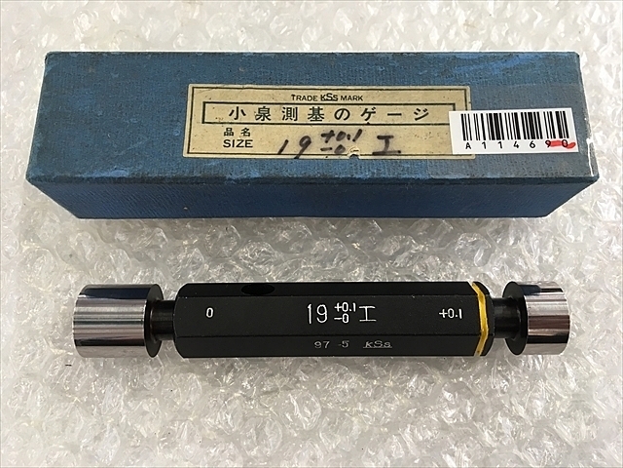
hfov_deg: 61.7
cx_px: 312
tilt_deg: -73.4
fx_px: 522
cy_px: 234
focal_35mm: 29
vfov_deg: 48.2
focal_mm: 4.15
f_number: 2.2
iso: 25
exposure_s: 1/30
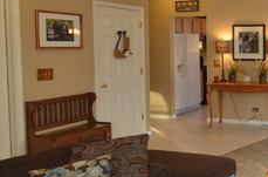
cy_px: 61
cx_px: 318
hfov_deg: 36.4
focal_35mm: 42
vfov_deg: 31.4
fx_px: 312
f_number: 4
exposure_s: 1/60
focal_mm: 10
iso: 450
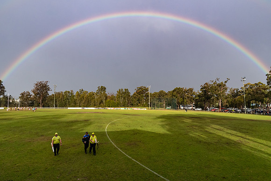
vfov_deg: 52.5
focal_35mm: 24
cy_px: 90
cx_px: 136
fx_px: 183
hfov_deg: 73.0
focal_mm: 16
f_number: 7.1
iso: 1000
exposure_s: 1/1600
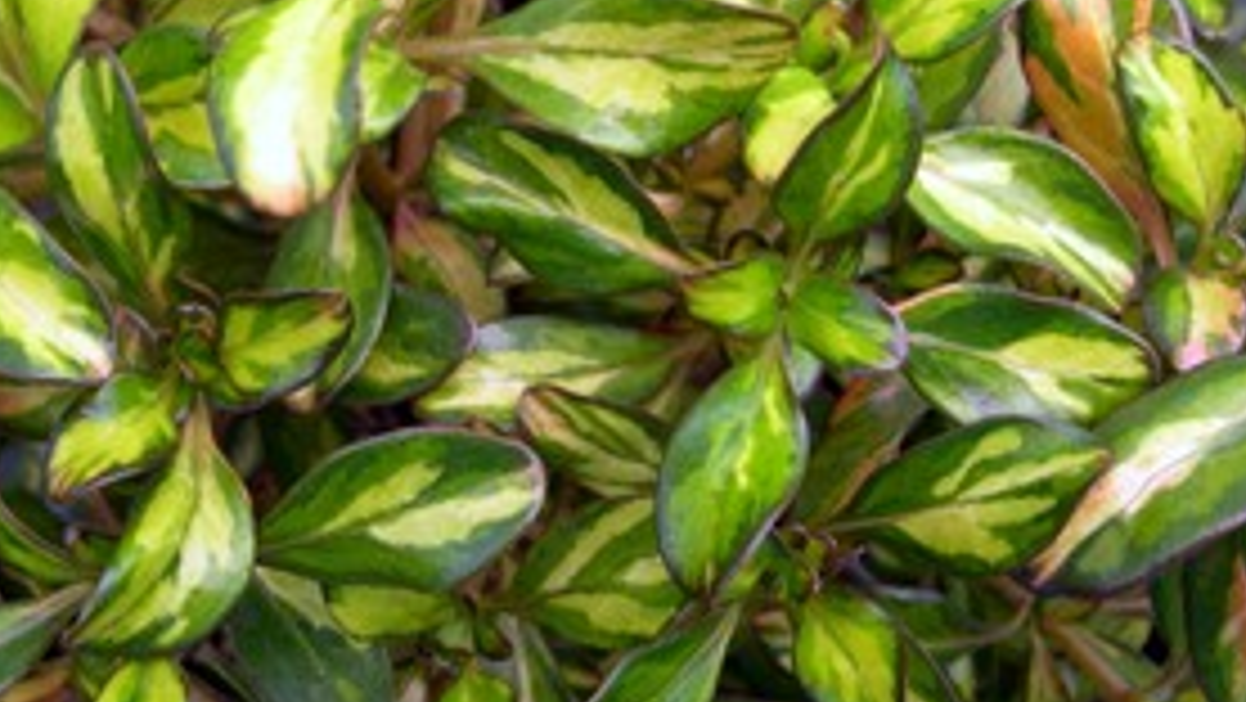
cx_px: 549
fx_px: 2214
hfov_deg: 31.4
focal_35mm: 67
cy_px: 180
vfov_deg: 17.9
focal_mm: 8
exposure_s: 1/234
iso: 100
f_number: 2.8
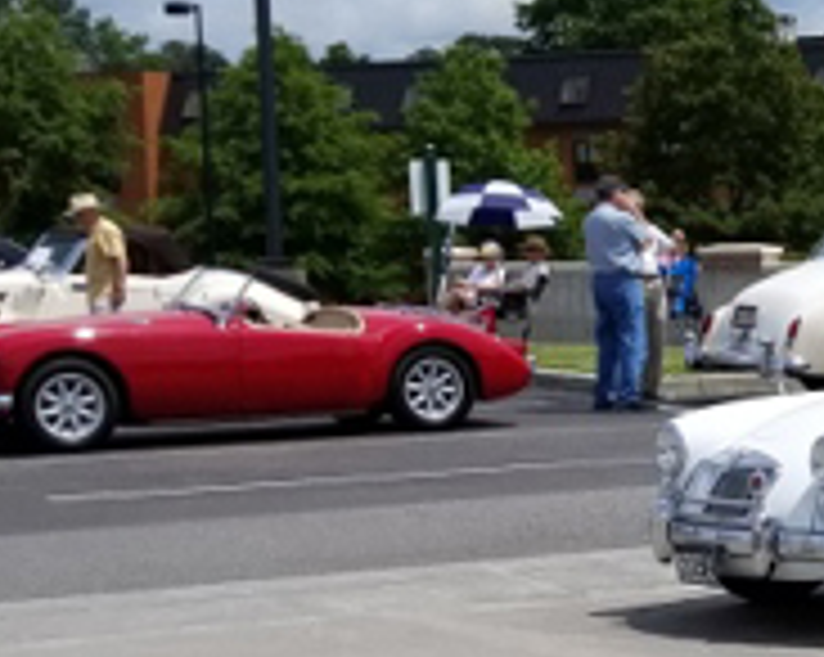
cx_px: 1472
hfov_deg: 15.1
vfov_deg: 13.8
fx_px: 2704
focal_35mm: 111
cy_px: 486
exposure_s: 1/4624
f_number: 1.7
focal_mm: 4.25
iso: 50
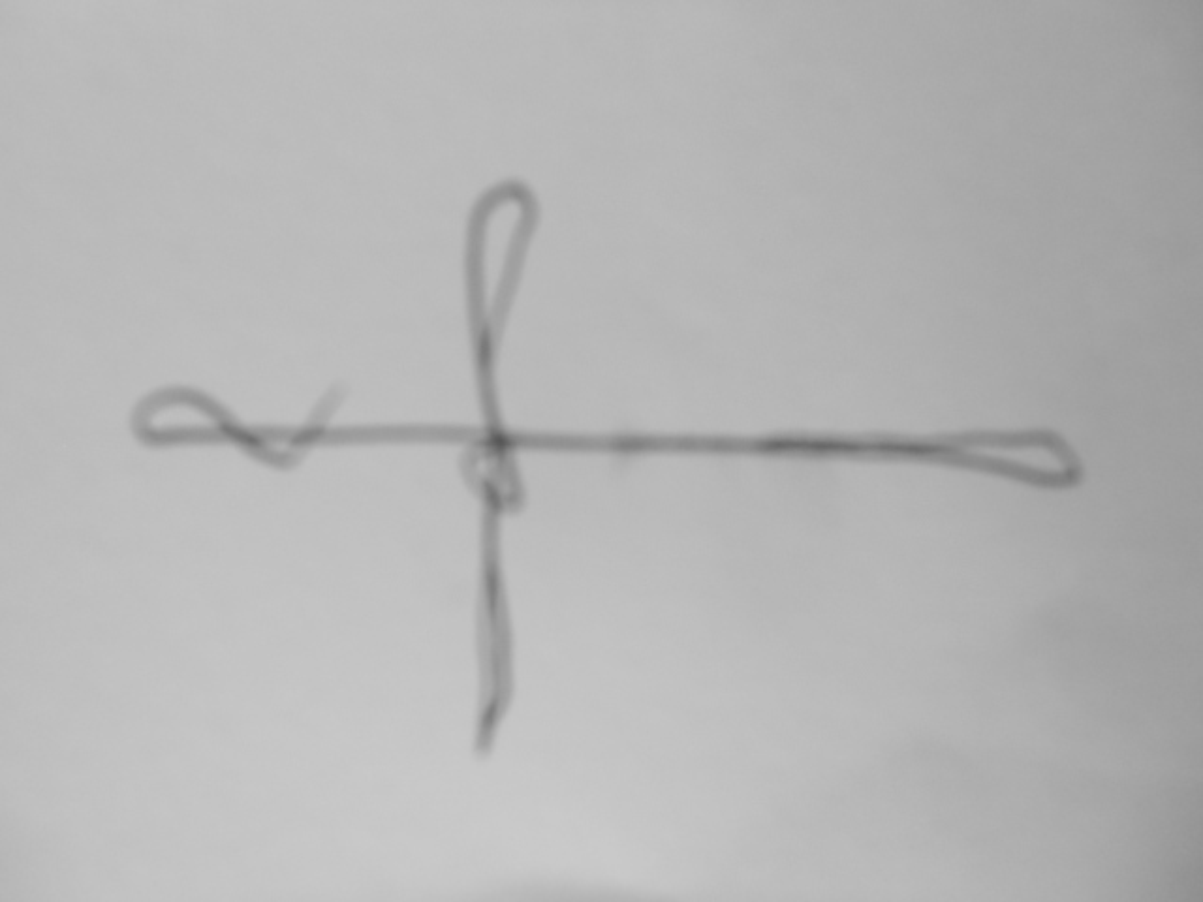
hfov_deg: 67.3
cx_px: 602
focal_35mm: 26
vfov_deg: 53.1
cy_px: 451
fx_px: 904
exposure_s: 1/30
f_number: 3.2
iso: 100
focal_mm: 4.6
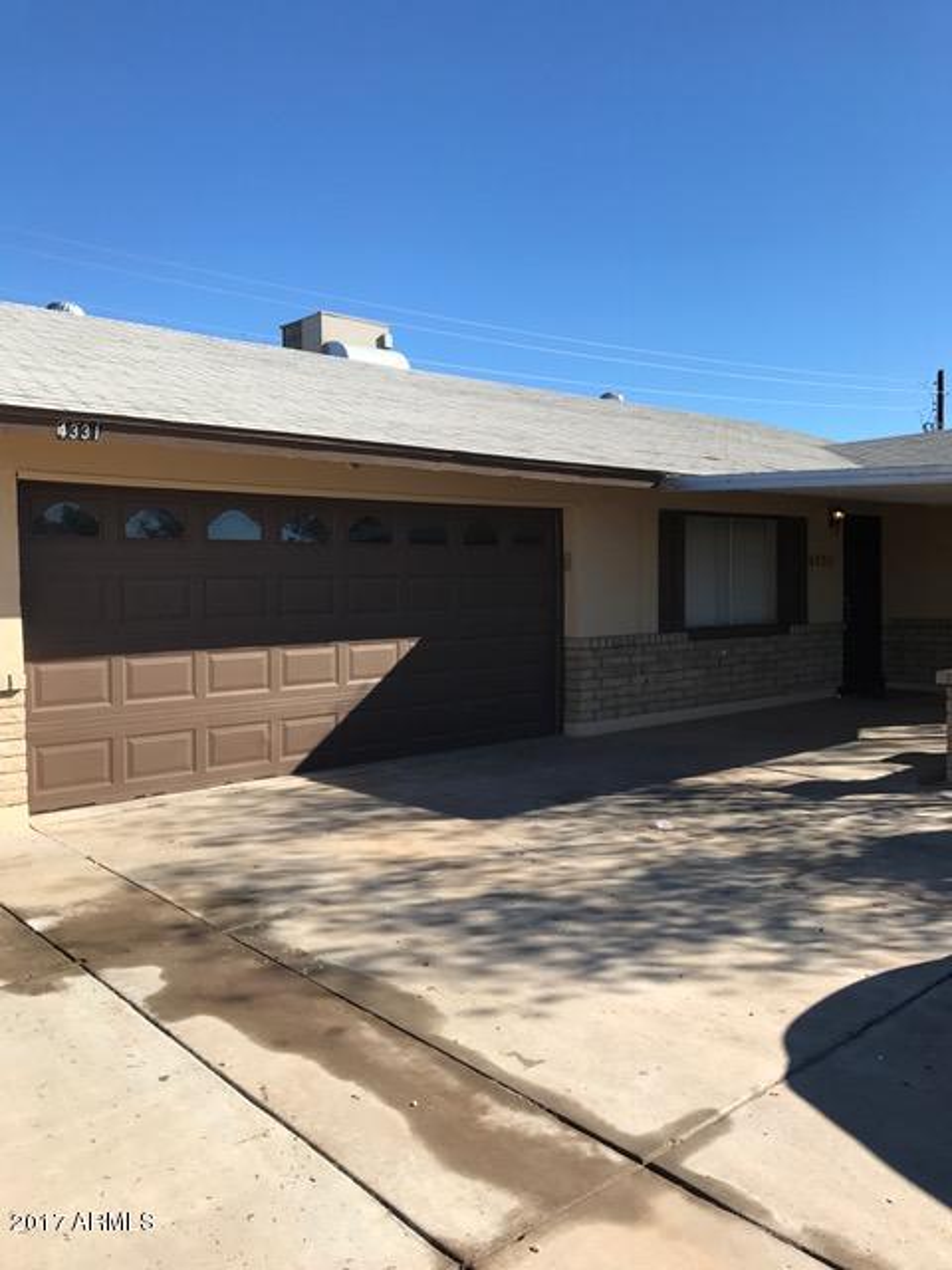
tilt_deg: -2.0
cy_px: 635
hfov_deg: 49.7
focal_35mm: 28
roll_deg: +0.2
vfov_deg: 63.4
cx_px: 476
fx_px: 1027
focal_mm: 3.99
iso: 20
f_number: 1.8
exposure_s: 1/1953
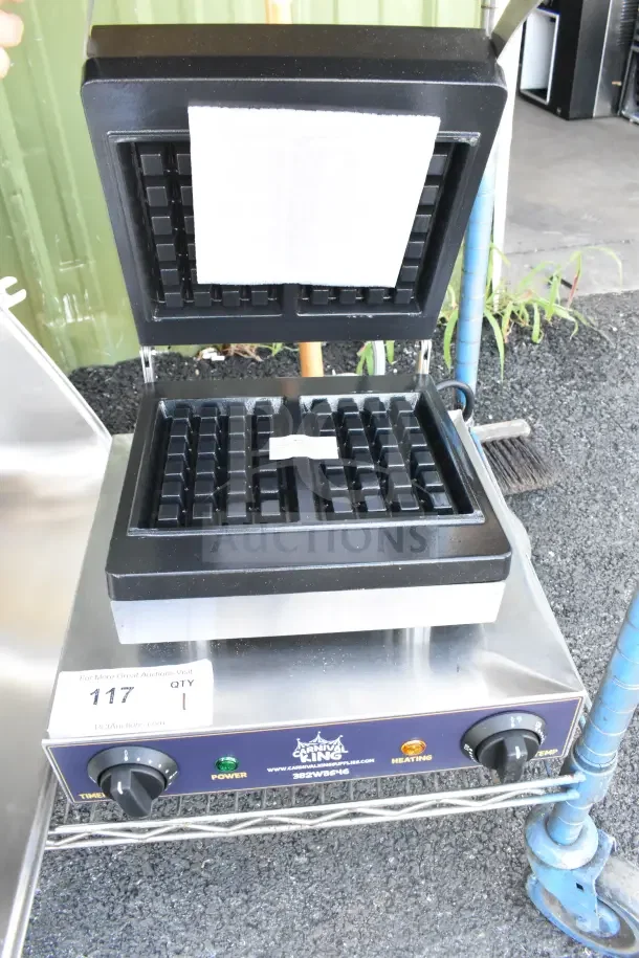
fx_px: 719
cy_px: 479
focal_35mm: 27
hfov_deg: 47.9
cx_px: 320
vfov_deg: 67.4
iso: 6400
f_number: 8
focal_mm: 18
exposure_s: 1/250
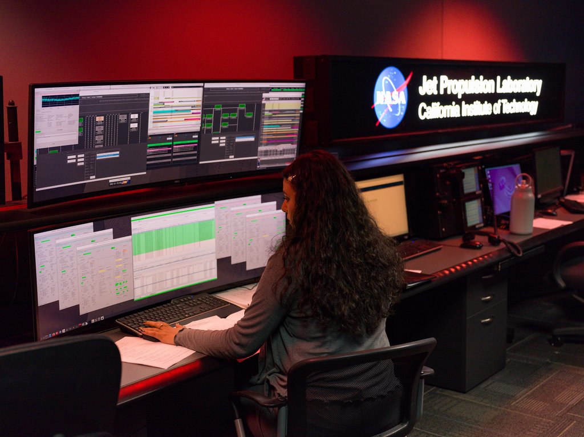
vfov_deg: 30.9
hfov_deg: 40.5
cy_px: 218
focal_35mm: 47
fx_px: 793
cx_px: 292
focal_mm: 60
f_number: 4
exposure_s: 1/125
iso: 3200
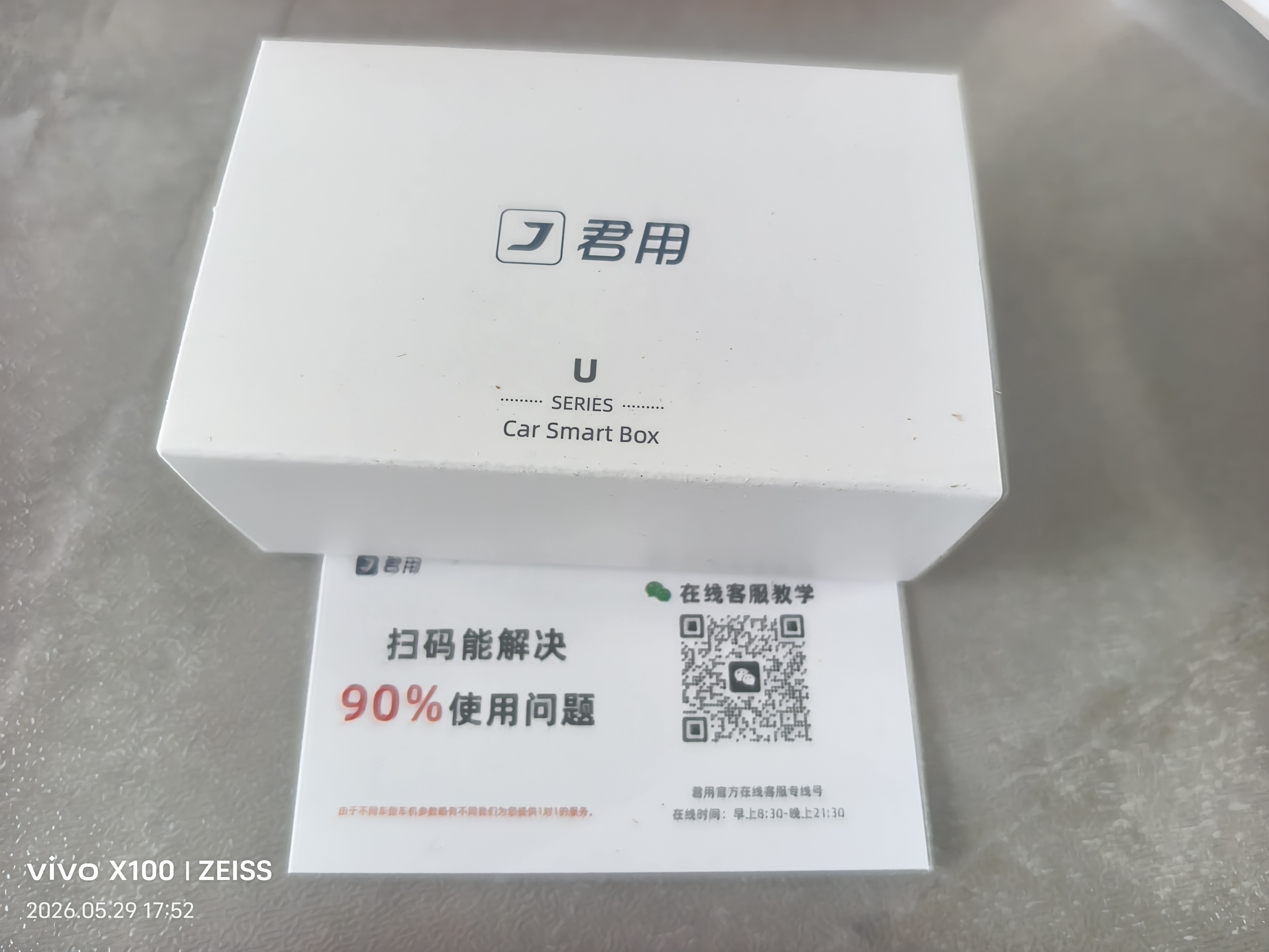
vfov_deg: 58.9
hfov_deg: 73.9
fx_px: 843
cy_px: 476
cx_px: 634
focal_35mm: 23
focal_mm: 5.6
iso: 629
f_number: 1.57
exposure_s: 1/100
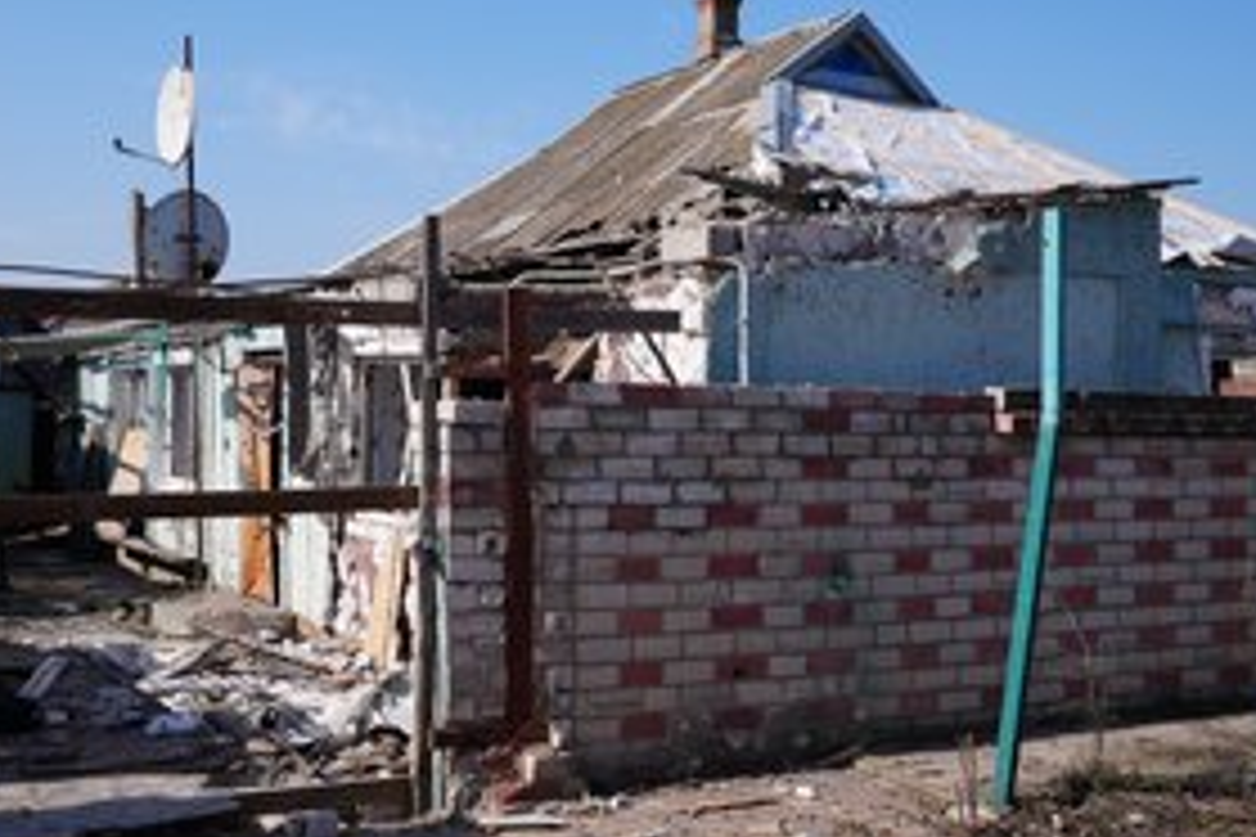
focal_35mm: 43
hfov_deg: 45.1
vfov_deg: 31.1
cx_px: 482
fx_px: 1500
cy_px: 349
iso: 80
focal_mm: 30
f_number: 10
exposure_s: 1/160
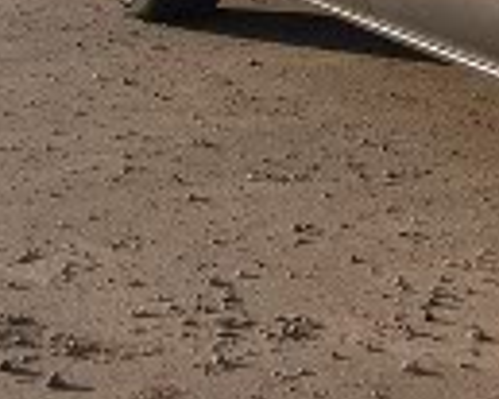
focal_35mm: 119
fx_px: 1756
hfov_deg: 14.9
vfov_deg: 12.7
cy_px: -27
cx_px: 774
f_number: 8.2
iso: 80
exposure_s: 1/112
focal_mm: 6.3
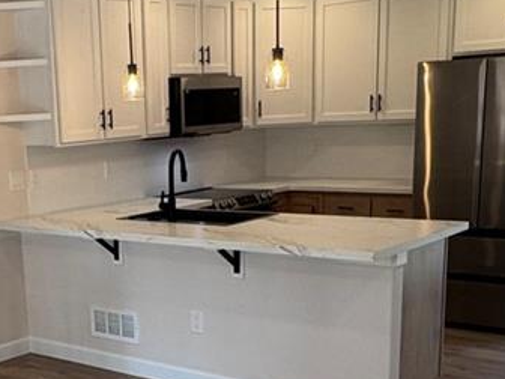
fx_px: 875
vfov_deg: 23.7
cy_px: 344
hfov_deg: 31.5
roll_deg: +3.1
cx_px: 116
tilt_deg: -16.1
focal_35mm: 60
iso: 100
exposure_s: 1/120
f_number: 2.2
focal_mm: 2.22
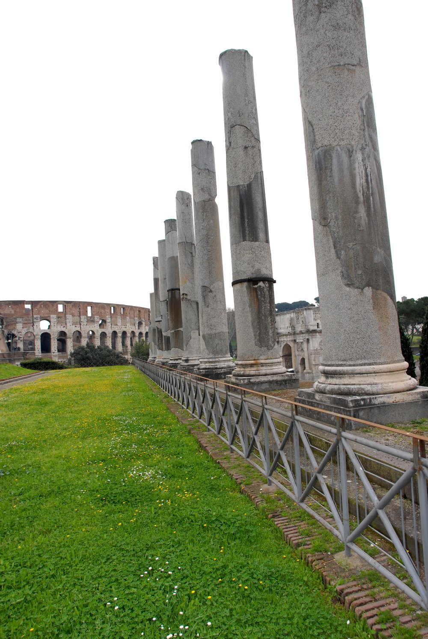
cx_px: 214
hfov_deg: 59.7
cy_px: 320
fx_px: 373
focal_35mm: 21
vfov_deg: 81.1
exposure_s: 1/250
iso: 200
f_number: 5.6
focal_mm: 14
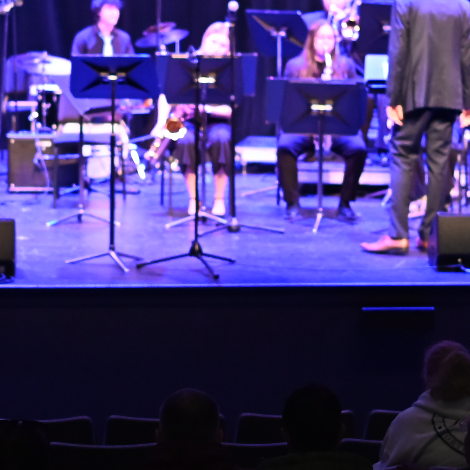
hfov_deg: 11.3
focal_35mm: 154
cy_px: 164
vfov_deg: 11.3
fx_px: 2366
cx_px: 182
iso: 2200
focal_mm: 35
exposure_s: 1/125
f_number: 1.8
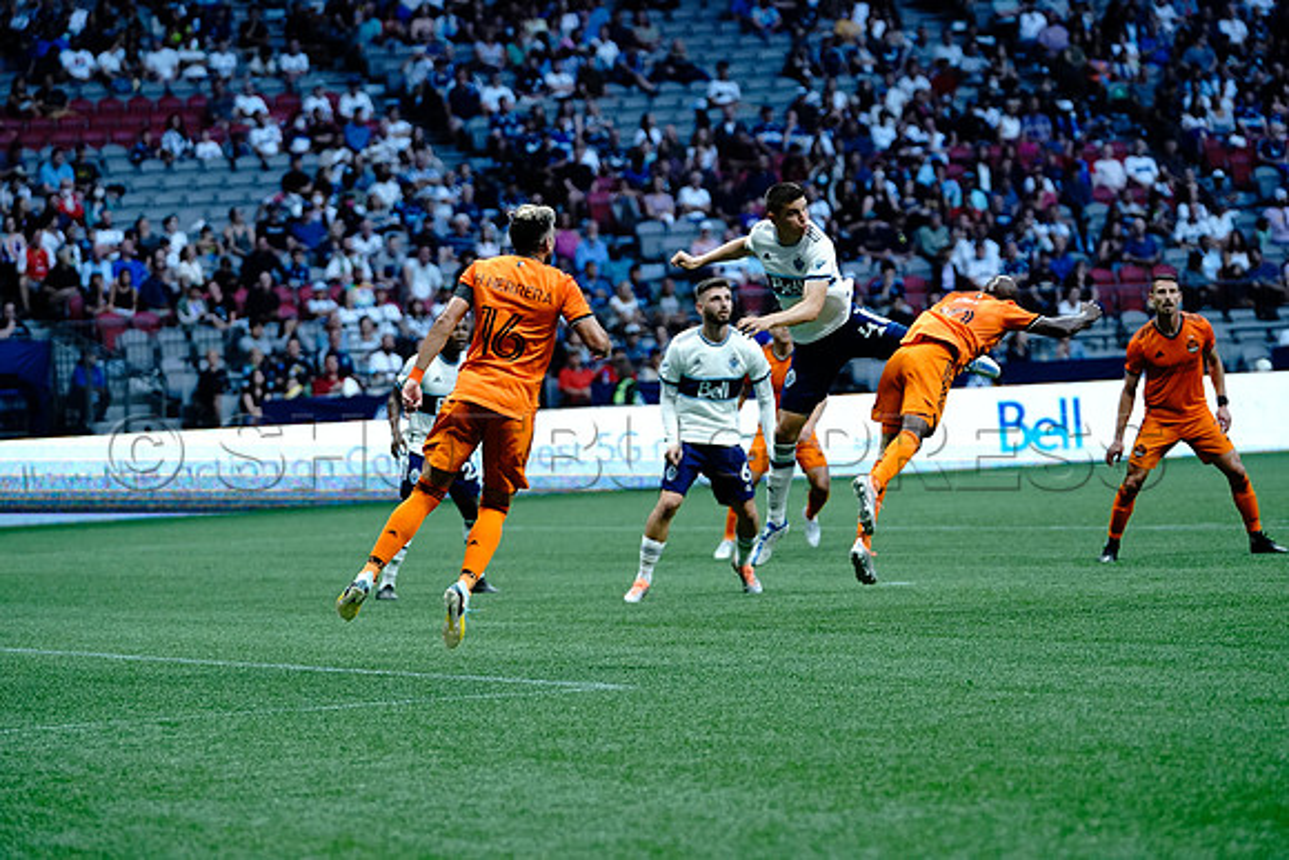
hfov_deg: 12.2
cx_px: 644
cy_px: 430
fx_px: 6052
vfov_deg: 8.1
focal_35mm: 169
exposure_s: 1/2000
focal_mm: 169
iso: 5000
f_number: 4
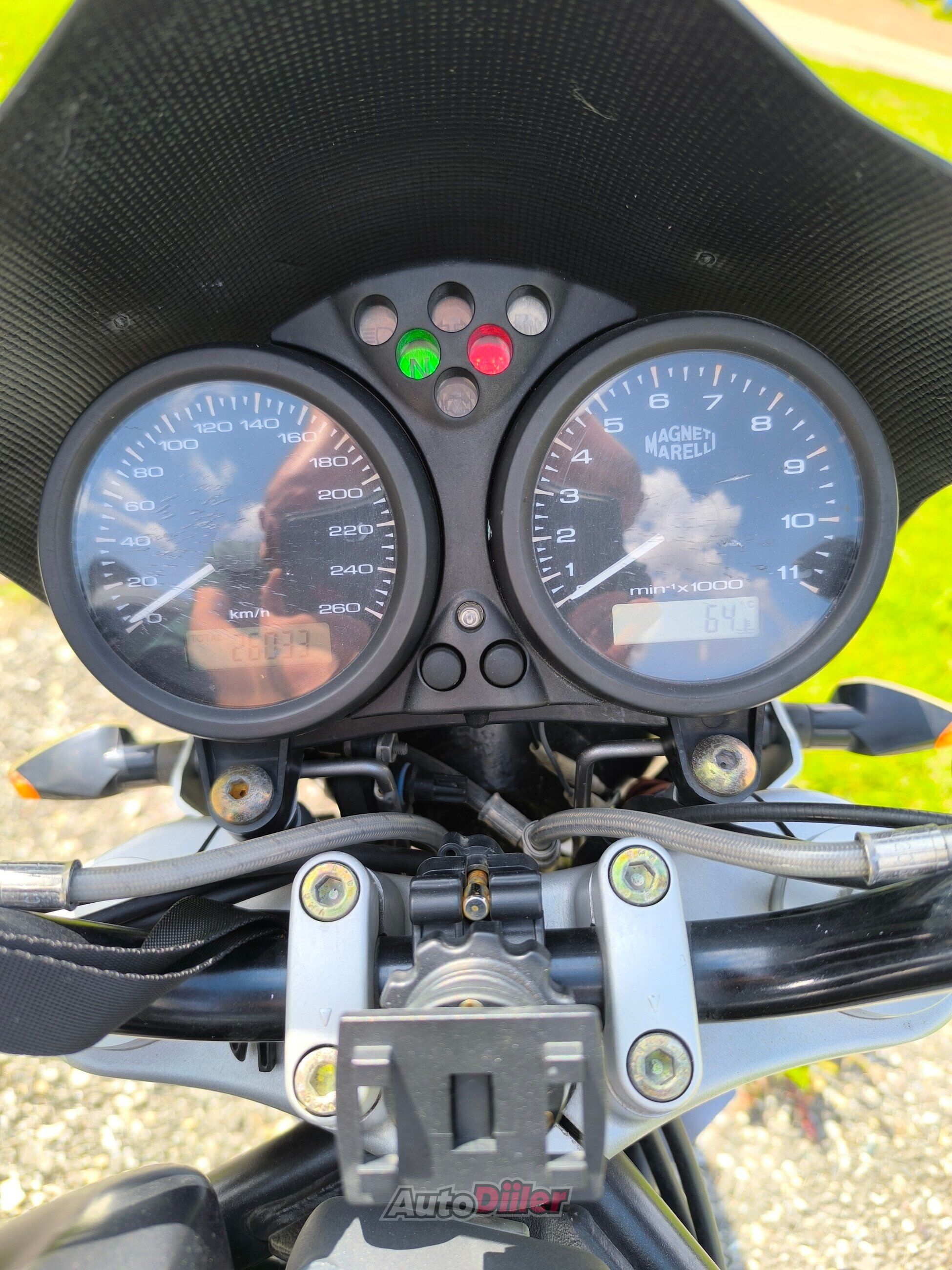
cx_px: 476
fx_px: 843
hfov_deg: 58.9
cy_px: 635
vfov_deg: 73.9
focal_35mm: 23
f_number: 1.65
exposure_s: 1/224
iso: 50
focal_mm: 6.14
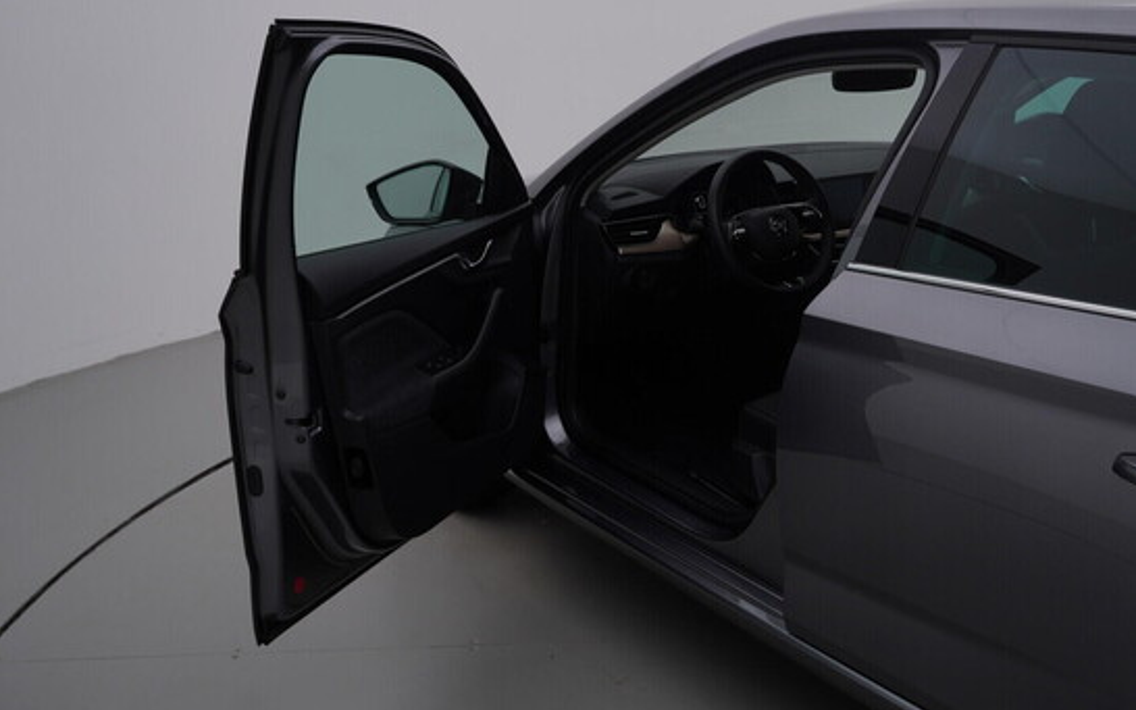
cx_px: 570
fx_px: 1145
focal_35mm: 37
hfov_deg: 52.8
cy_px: 359
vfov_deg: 34.4
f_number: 5.6
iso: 125
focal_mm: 24
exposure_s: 1/160
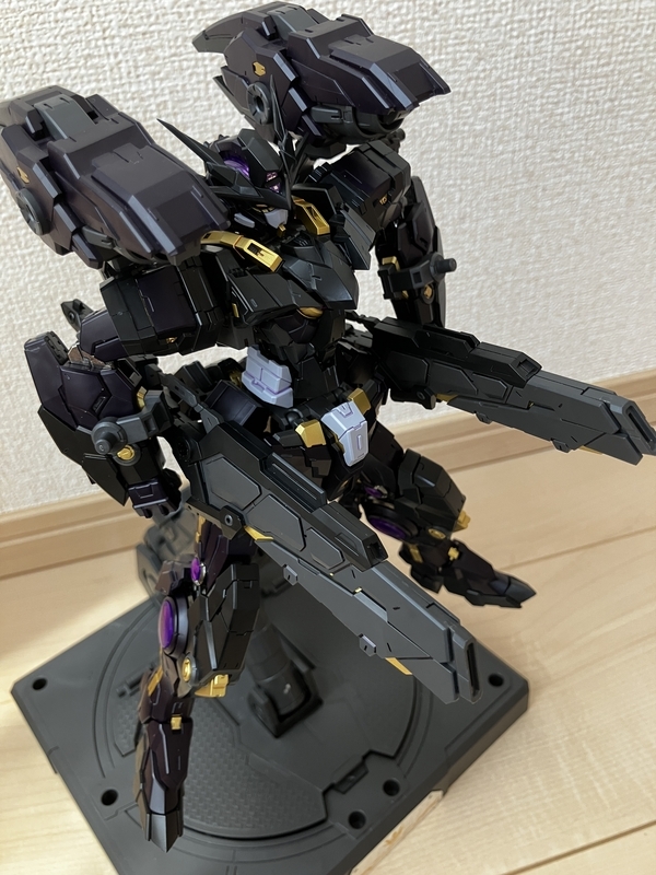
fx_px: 707
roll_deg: +2.9
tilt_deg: -37.7
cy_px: 438
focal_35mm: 28
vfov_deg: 63.4
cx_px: 328
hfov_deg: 49.7
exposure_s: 1/60
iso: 100
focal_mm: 3.99
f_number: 1.8
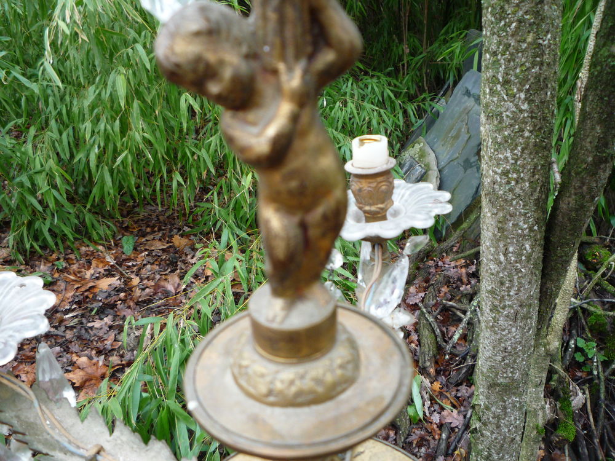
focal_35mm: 30
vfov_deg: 46.8
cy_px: 230
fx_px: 533
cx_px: 308
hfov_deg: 60.0
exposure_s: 1/30
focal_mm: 5.2
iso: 160
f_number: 3.3
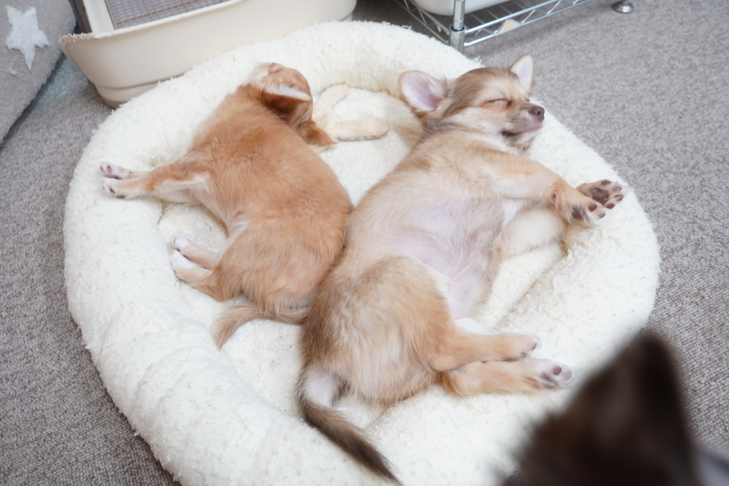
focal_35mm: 29
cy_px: 243
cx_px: 364
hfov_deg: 63.7
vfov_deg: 45.0
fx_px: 587
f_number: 4
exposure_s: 1/30
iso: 500
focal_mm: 29
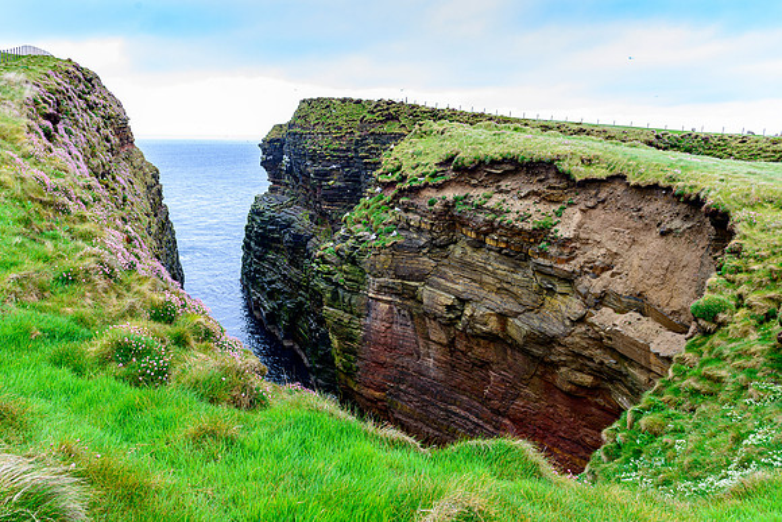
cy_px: 263
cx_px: 379
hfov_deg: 71.3
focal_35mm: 25
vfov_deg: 51.2
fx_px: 545
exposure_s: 1/30
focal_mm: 24
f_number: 8
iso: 200
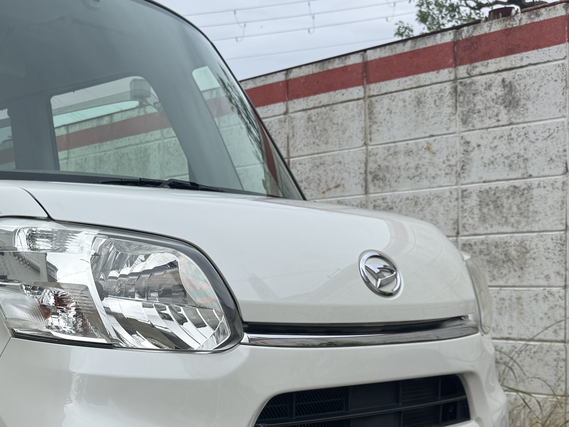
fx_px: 855
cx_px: 40
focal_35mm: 52
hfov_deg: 34.4
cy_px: 335
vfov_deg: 27.5
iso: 80
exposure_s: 1/2710
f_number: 1.78
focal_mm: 6.76
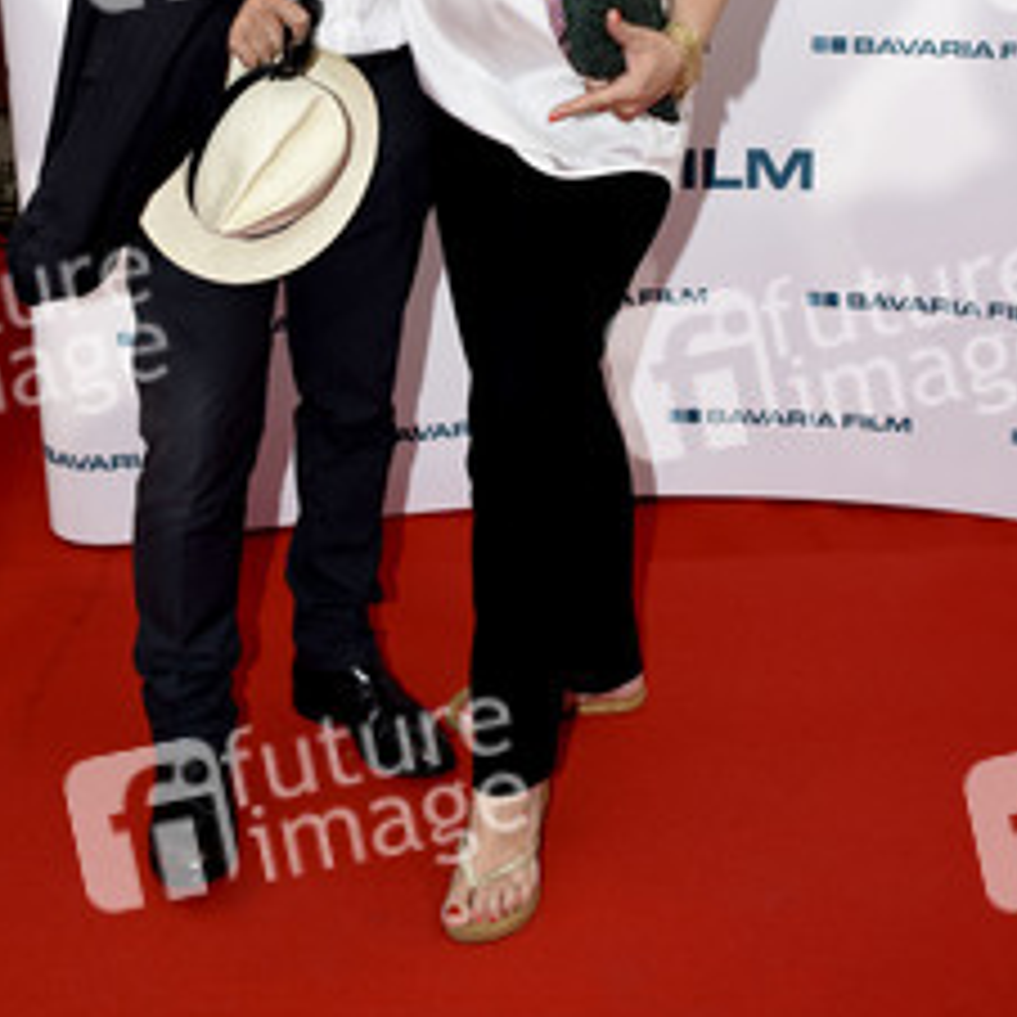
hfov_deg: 31.6
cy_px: 130
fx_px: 1795
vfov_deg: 30.4
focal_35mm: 54
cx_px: 428
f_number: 5.6
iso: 320
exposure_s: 1/160
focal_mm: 24
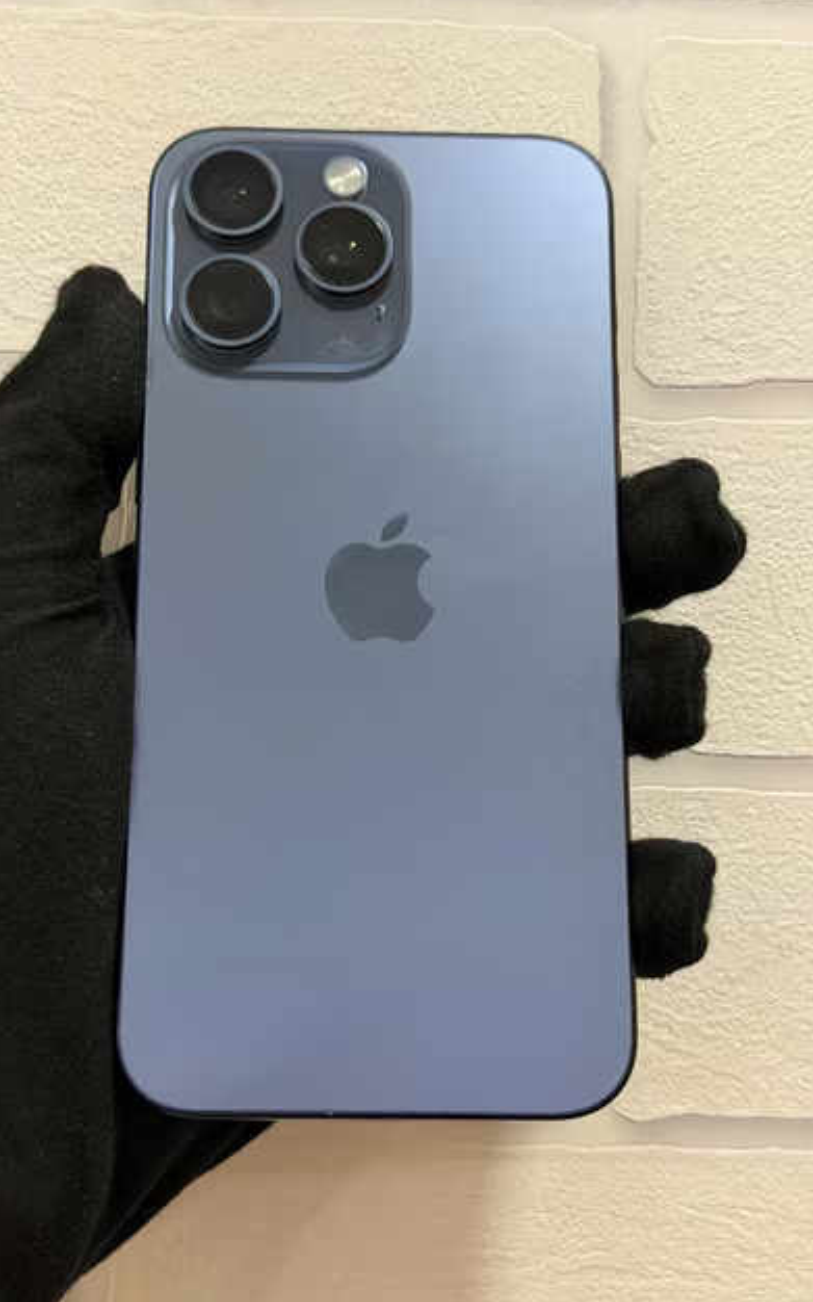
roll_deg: -1.0
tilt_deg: -3.7
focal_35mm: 52
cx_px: 383
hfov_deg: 24.9
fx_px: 1844
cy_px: 657
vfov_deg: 38.9
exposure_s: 1/50
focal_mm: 6.76
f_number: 1.78
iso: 100
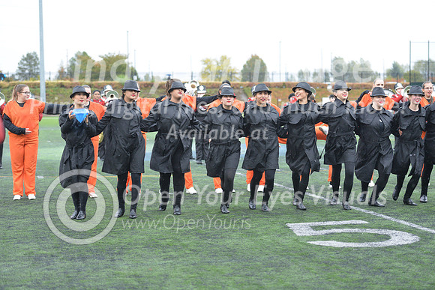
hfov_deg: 26.0
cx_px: 218
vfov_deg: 17.5
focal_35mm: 78
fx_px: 943
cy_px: 145
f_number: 2.8
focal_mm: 78
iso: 1250
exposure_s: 1/640
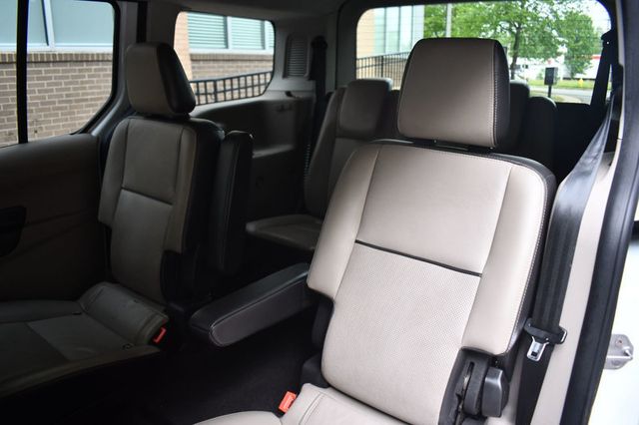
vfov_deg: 47.9
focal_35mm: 27
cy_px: 212
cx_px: 320
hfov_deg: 67.4
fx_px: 479
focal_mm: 18
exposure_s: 1/125
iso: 800
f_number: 3.5
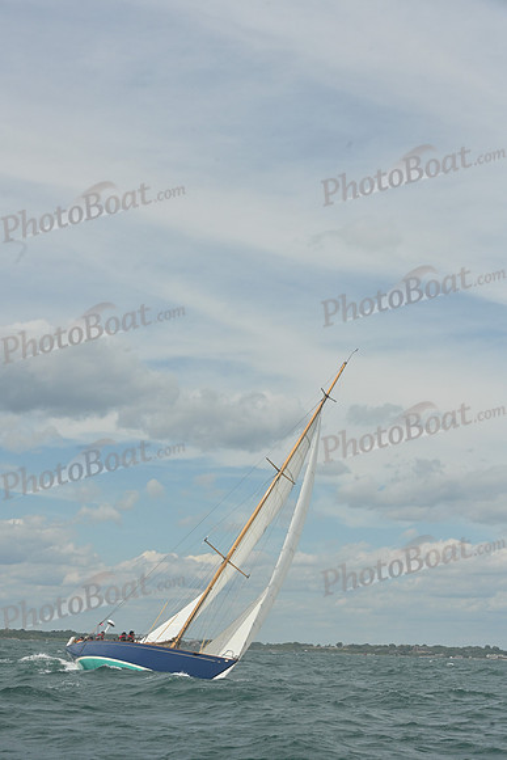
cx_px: 254
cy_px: 380
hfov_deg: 19.5
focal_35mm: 70
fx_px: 1478
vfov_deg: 28.8
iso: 320
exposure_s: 1/1250
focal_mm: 70
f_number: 13
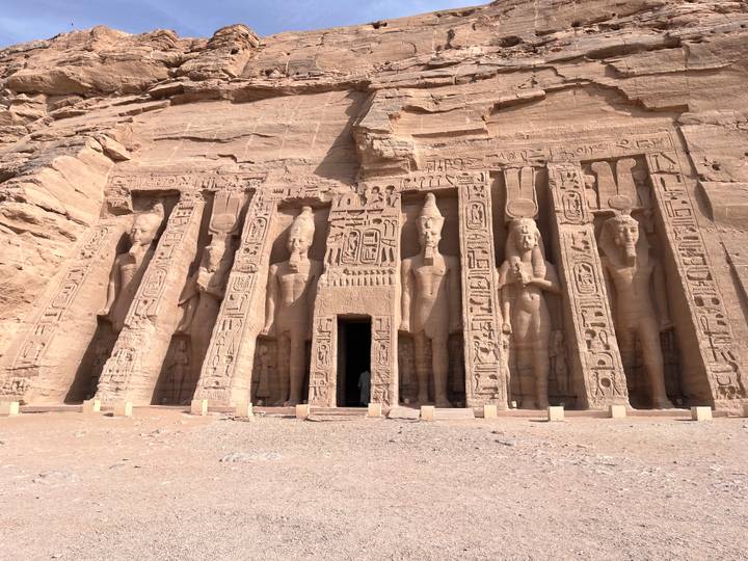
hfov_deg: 67.3
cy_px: 280
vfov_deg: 53.1
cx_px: 374
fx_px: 562
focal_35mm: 26
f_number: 1.6
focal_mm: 5.1
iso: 50
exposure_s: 1/5076
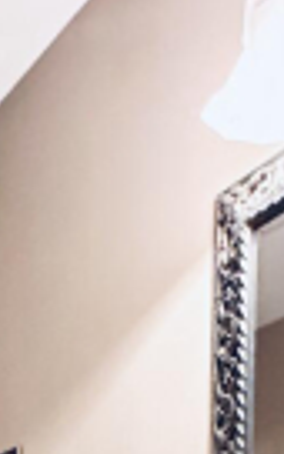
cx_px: -124
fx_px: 904
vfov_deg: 20.8
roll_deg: +1.3
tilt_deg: -5.1
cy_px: 789
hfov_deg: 16.5
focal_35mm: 73
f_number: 2.2
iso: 1000
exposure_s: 1/40
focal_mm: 2.22
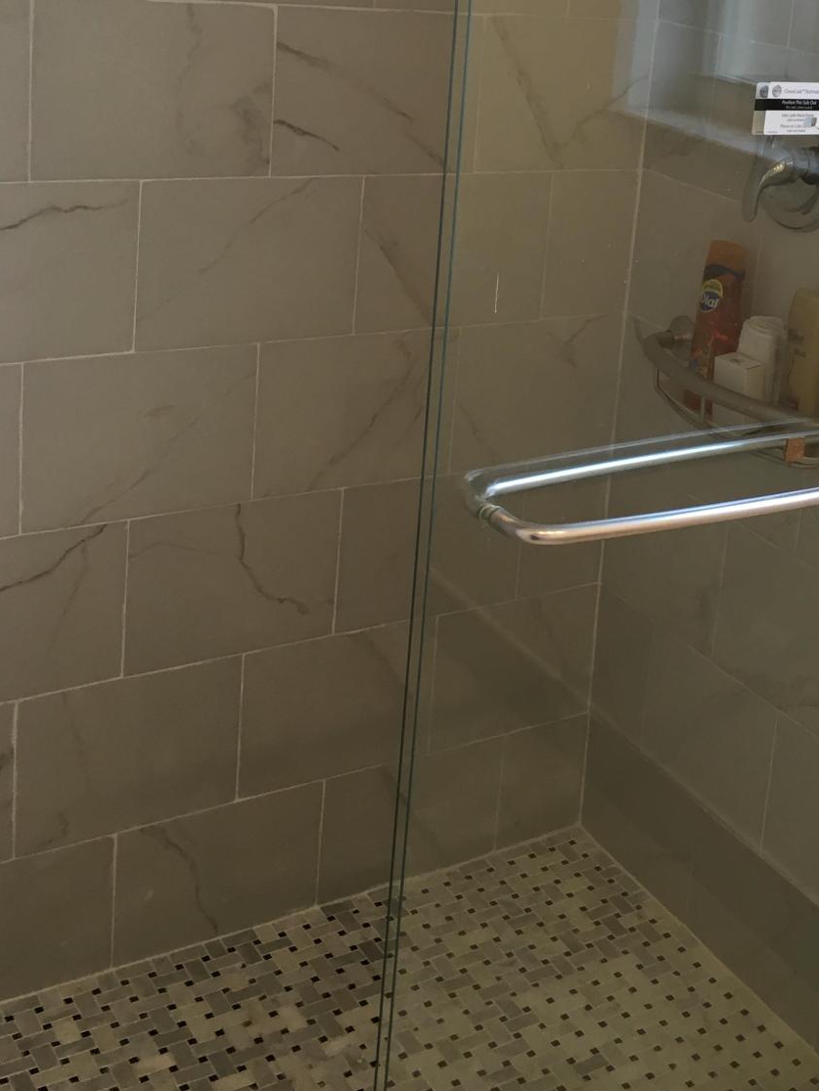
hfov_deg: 27.3
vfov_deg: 36.1
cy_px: 290
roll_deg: -6.3
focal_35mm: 52
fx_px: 1639
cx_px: 685
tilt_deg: -12.1
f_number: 2.2
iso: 25
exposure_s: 1/40
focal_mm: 4.15
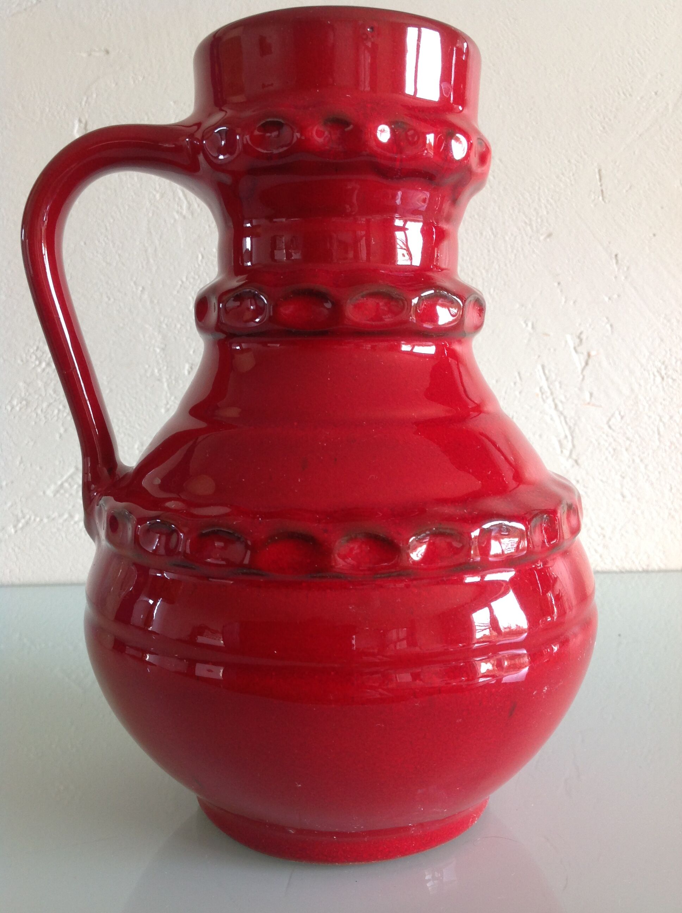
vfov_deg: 52.7
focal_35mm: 35
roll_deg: +1.3
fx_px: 922
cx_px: 341
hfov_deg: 40.6
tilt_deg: -6.5
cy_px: 456
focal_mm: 4.28
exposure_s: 1/15
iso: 64
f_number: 2.4
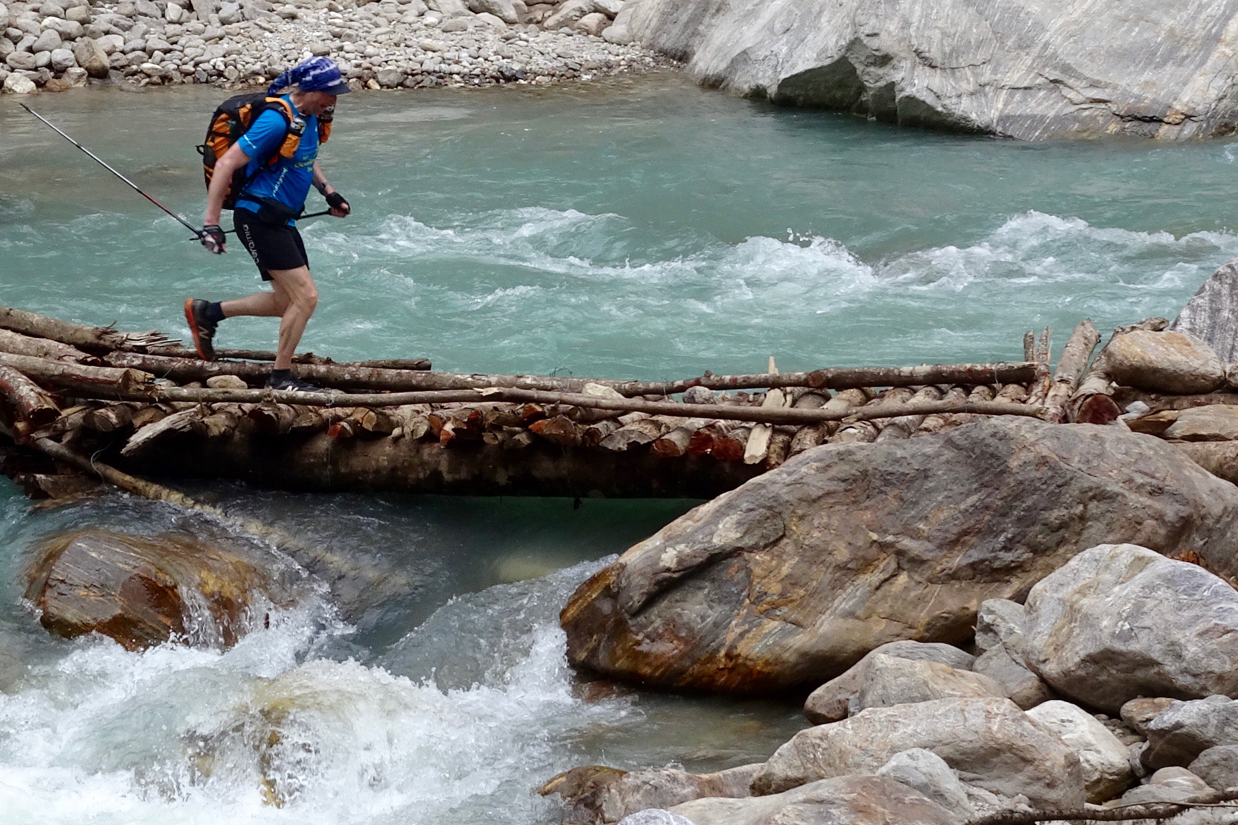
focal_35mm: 147
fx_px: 5055
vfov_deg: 9.3
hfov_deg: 13.9
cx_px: 273
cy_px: 193
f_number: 5
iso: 80
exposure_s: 1/320
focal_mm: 12.87
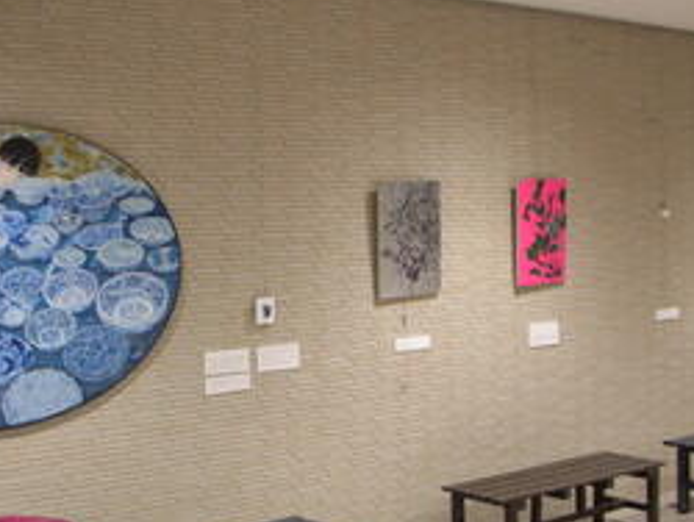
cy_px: 283
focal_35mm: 56
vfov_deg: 26.1
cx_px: 308
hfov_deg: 34.3
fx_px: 1124
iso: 116
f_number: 2.8
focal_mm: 5.8
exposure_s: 1/6
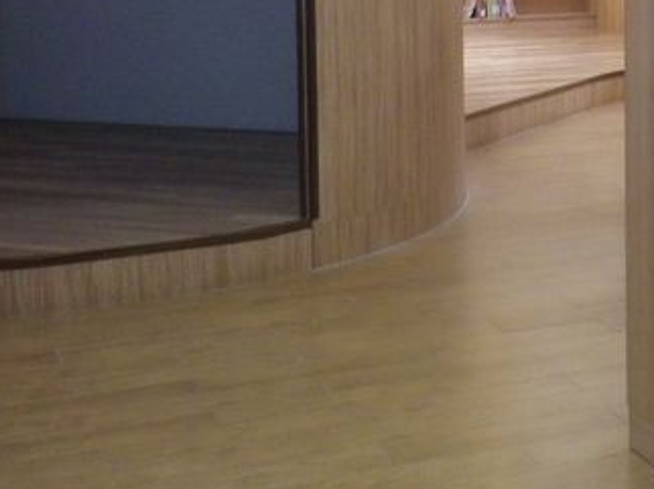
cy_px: 41
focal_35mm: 87
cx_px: 770
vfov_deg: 16.7
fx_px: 1642
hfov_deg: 21.1
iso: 250
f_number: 3.2
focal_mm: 5
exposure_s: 1/50
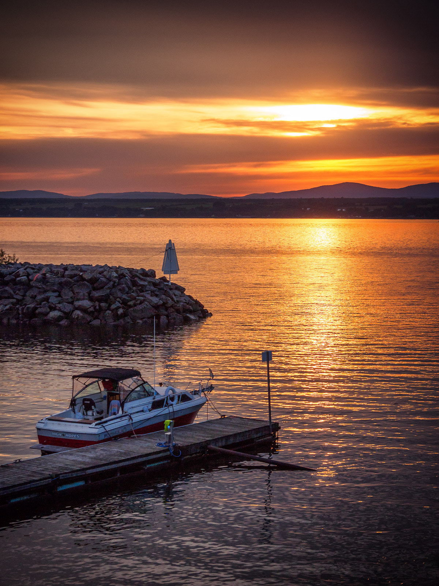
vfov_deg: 25.0
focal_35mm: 78
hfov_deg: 18.9
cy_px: 293
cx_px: 220
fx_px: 1319
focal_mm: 39
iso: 200
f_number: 5.3
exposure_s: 1/500
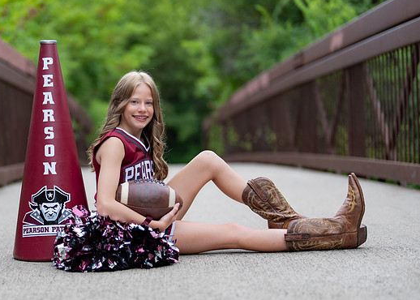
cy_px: 157
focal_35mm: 74
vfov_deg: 19.3
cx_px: 139
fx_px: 883
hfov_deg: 26.6
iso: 100
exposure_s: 1/1000
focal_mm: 50
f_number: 1.2
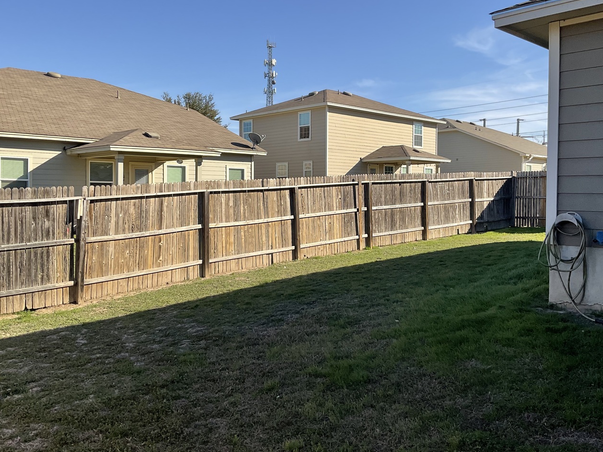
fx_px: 575
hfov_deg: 55.3
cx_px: 322
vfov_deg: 42.9
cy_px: 202
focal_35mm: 33
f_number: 1.8
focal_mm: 3
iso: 16
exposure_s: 1/1626
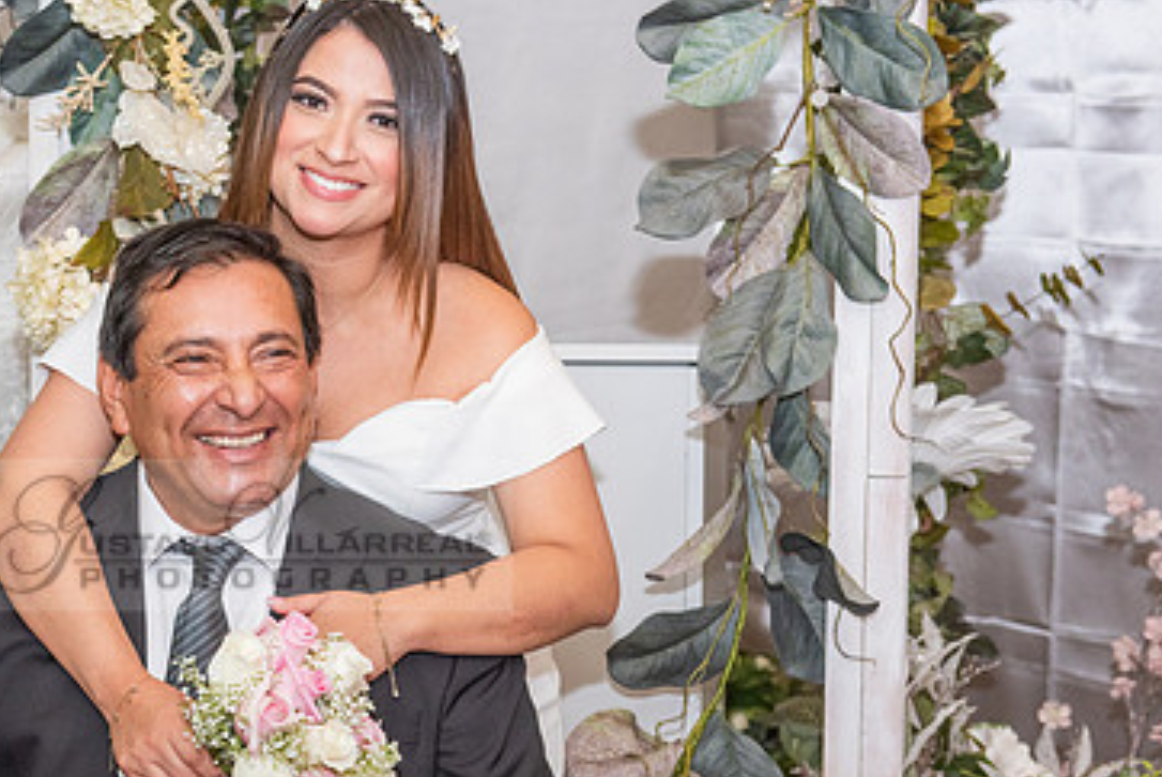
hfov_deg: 22.8
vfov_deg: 15.5
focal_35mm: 88
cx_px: 241
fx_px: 2843
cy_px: 535
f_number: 4.5
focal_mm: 55
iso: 1600
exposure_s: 1/125
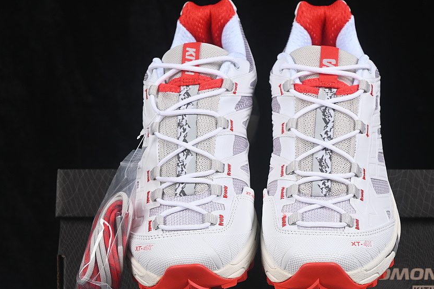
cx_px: 265
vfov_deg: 13.9
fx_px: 1181
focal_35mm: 98
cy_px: 177
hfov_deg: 20.8
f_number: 8
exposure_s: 1/80
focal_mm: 50
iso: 160
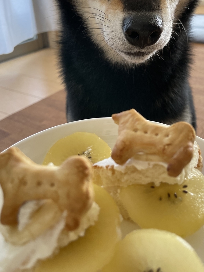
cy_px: 92
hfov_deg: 40.6
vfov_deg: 51.7
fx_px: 275
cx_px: 117
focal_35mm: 35
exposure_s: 1/121
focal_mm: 4.2
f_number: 1.6
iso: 125
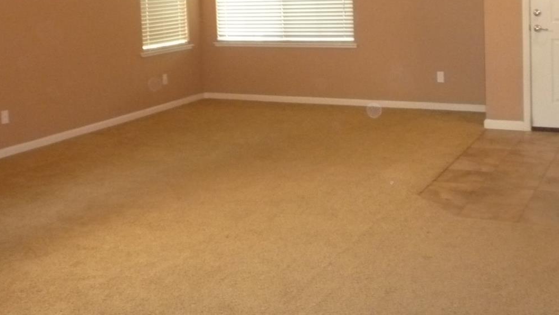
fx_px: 726
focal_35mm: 49
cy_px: 21
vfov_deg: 23.7
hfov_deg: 42.1
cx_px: 291
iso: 500
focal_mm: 5.2
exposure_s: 1/30
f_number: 3.3
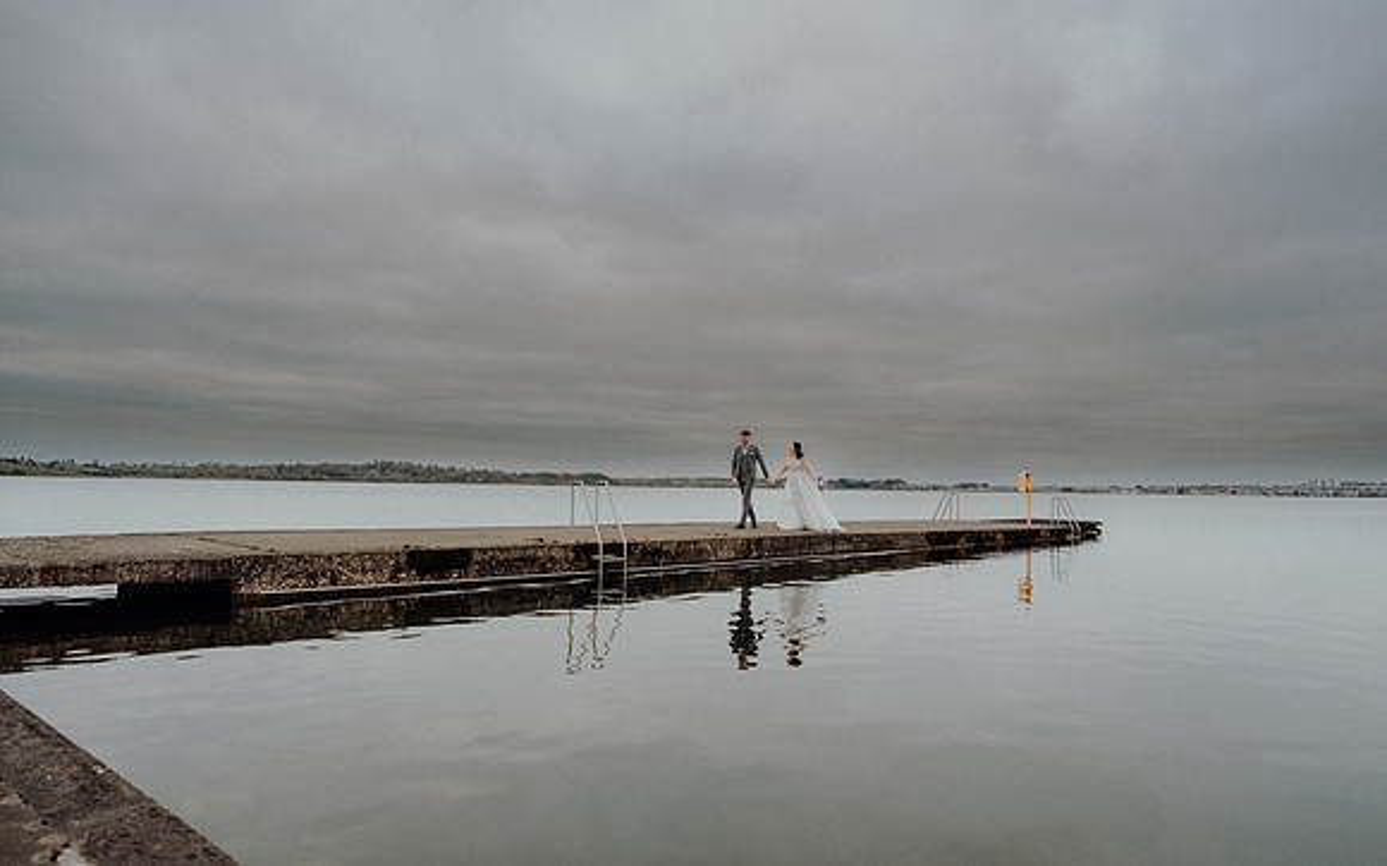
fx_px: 929
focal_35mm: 25
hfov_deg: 73.5
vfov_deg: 49.9
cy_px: 459
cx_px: 694
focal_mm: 24
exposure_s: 1/200
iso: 320
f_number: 3.5
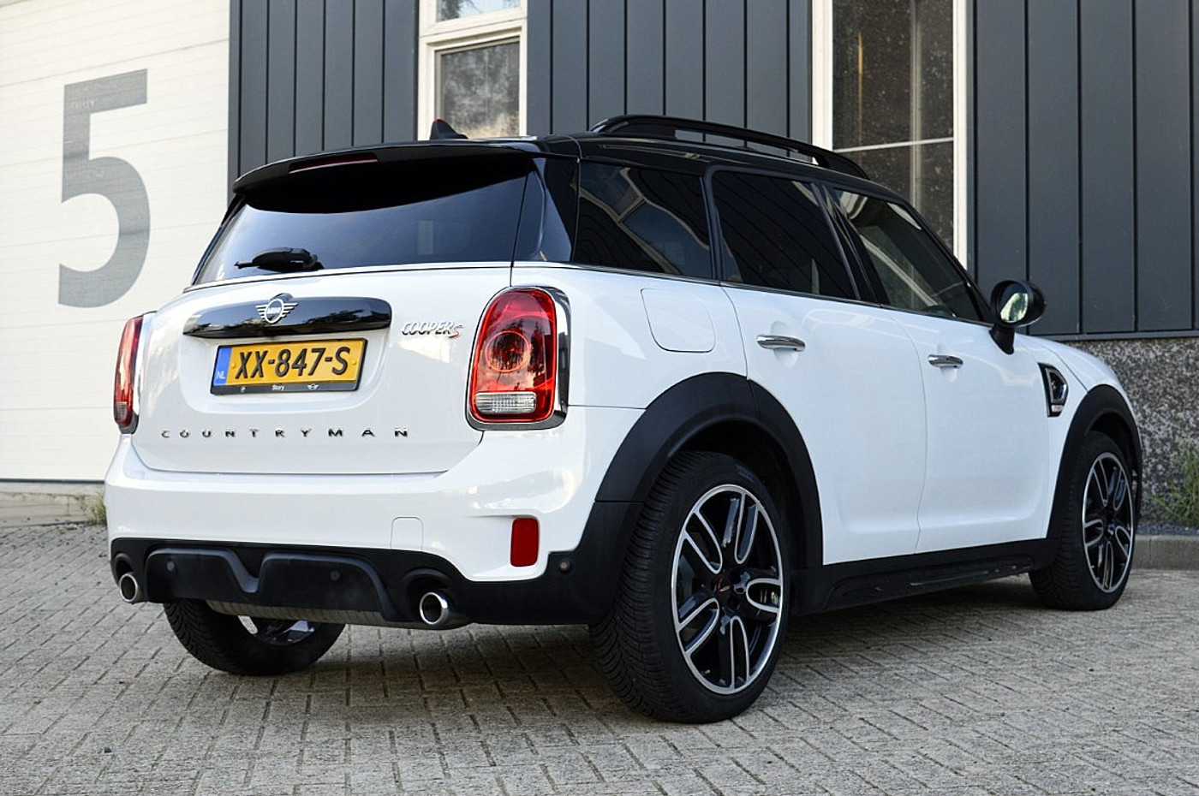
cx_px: 600
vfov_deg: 25.7
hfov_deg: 37.9
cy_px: 398
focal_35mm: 52
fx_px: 1746
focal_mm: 35
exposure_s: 1/80
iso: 400
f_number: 8
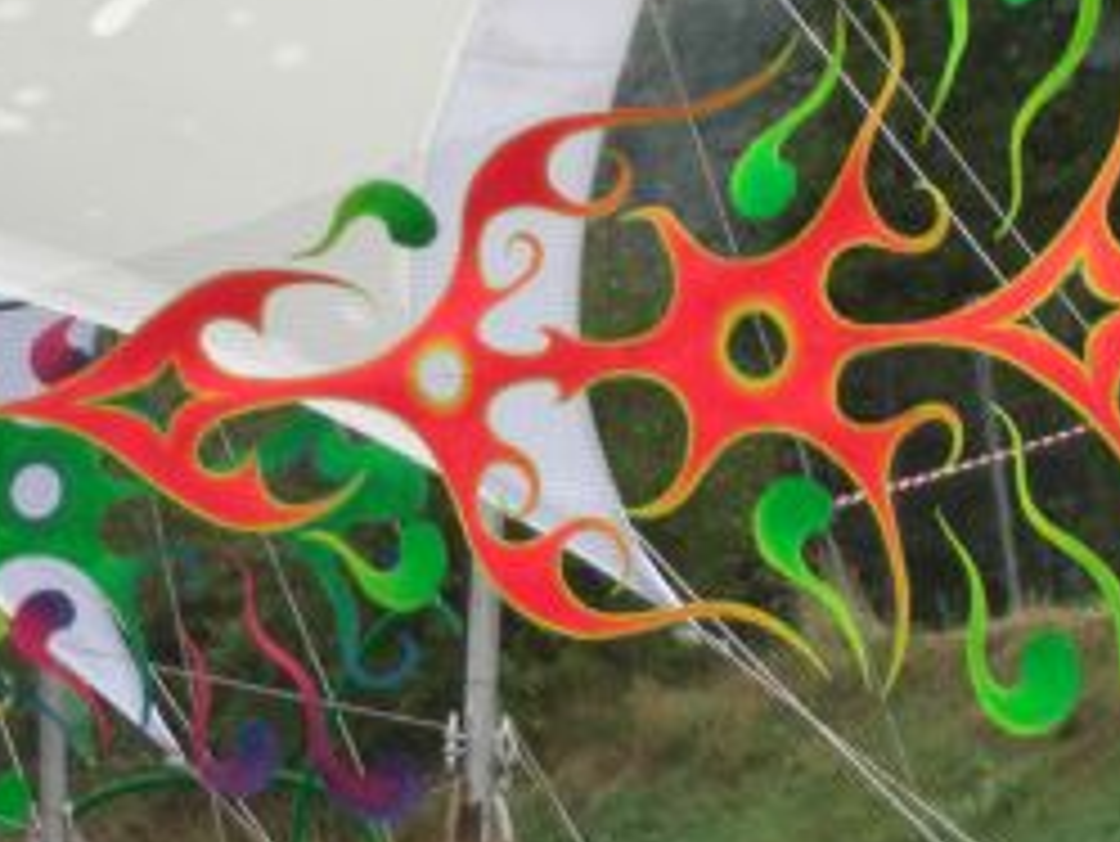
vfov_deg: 4.3
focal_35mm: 344
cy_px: 907
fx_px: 11135
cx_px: -72
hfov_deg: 5.7
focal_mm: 23.7
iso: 200
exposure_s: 1/60
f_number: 5.1
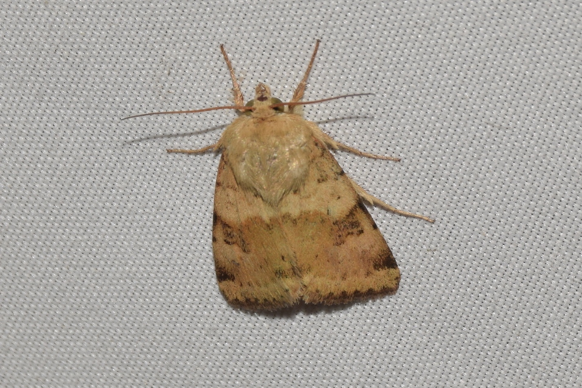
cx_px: 291
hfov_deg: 9.8
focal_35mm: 210
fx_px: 3395
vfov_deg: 6.5
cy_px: 194
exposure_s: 1/160
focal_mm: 140
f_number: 13
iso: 100
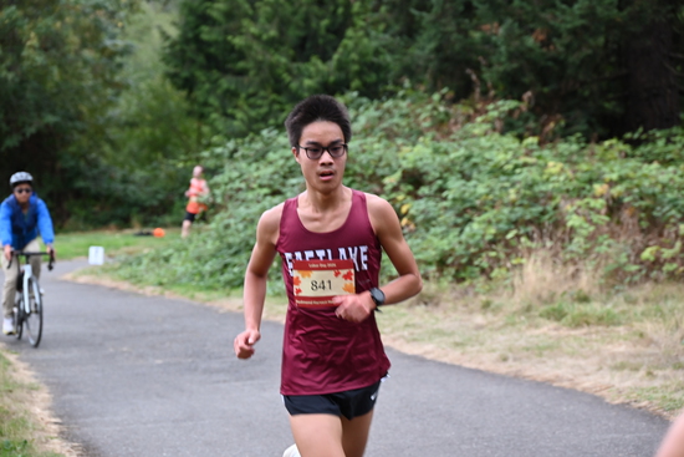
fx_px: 1976
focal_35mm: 104
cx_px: 342
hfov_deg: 19.6
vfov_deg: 13.2
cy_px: 228
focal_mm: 104
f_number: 6.3
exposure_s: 1/125
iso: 1250
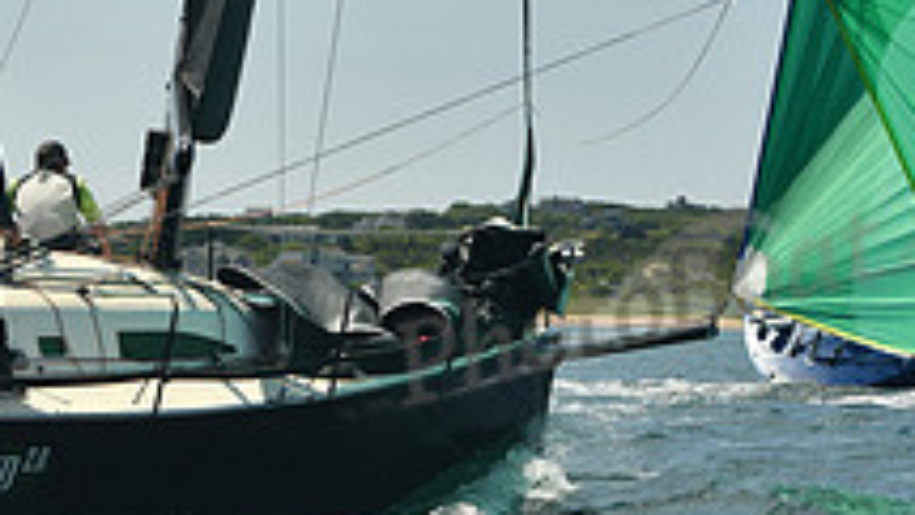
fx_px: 4805
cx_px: 179
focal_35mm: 198
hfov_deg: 10.8
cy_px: 134
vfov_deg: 6.1
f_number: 8
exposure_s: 1/640
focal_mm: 70
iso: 320
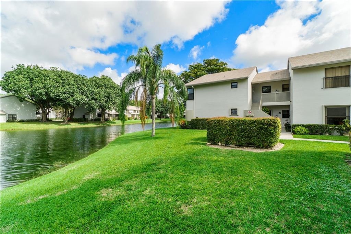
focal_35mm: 15
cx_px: 176
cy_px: 117
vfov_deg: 77.2
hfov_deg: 100.4
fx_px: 146
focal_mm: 10
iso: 100
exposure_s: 1/160
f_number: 11
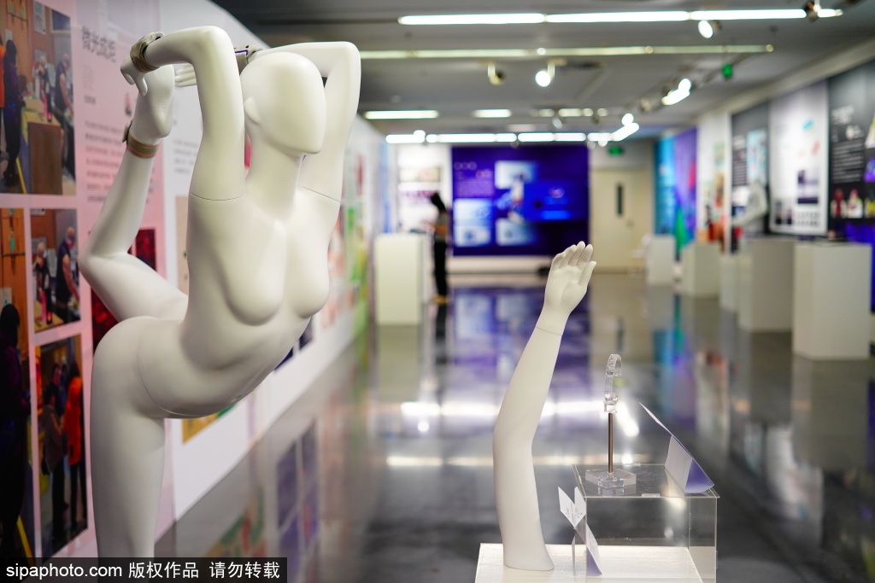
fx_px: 972
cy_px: 292
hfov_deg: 48.5
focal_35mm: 40
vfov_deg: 33.4
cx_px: 438
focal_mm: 40
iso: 1000
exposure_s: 1/500
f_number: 2
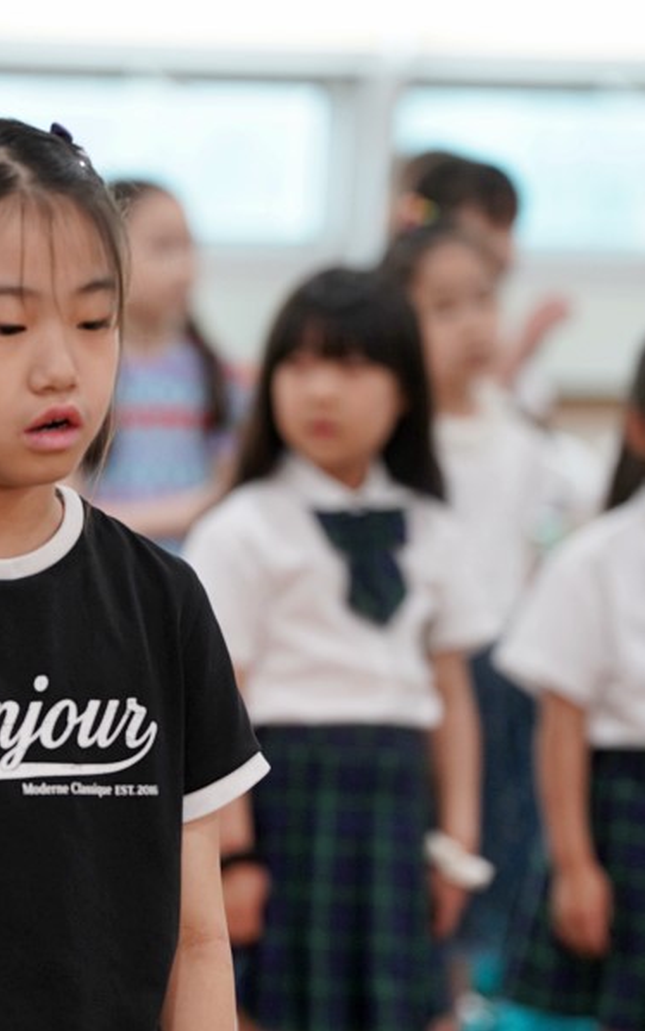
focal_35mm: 221
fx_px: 6213
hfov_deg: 5.9
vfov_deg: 9.5
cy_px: 516
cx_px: -41
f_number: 4
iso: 1600
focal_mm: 144
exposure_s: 1/160
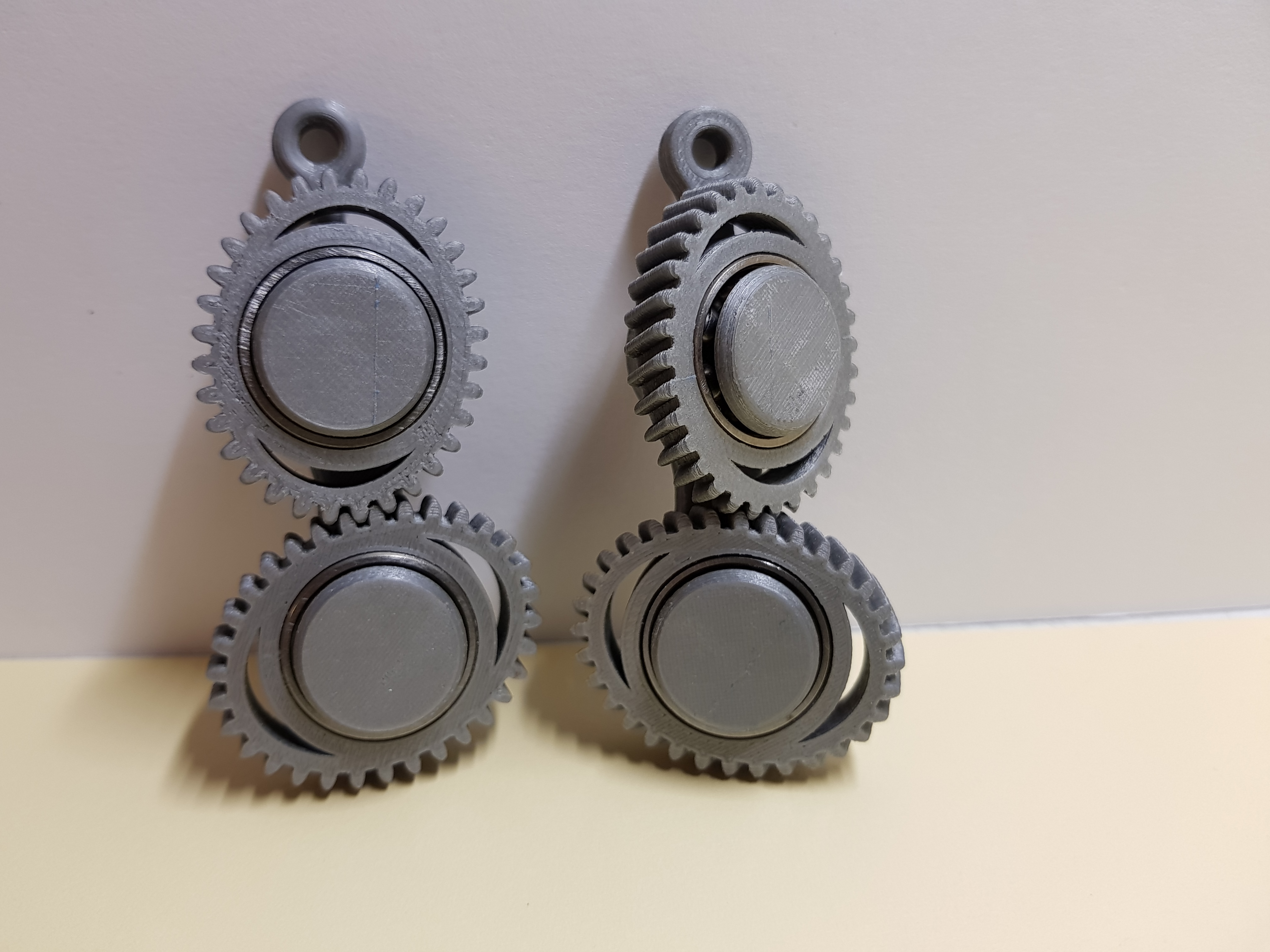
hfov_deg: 67.3
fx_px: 954
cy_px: 476
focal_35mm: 26
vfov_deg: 53.1
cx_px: 635
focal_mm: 4.2
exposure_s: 1/50
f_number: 1.7
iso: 100
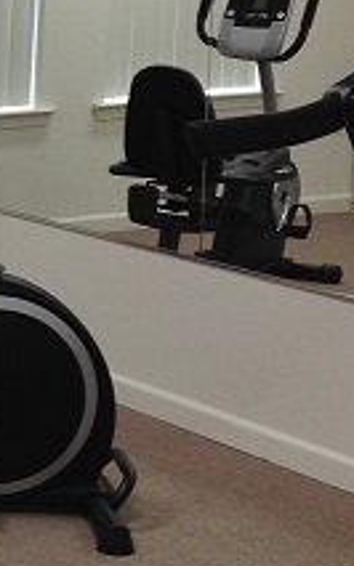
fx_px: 1977
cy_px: 230
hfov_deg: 9.6
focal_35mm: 128
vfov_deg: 16.3
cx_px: -339
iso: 64
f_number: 2.4
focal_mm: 4.28
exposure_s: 1/40
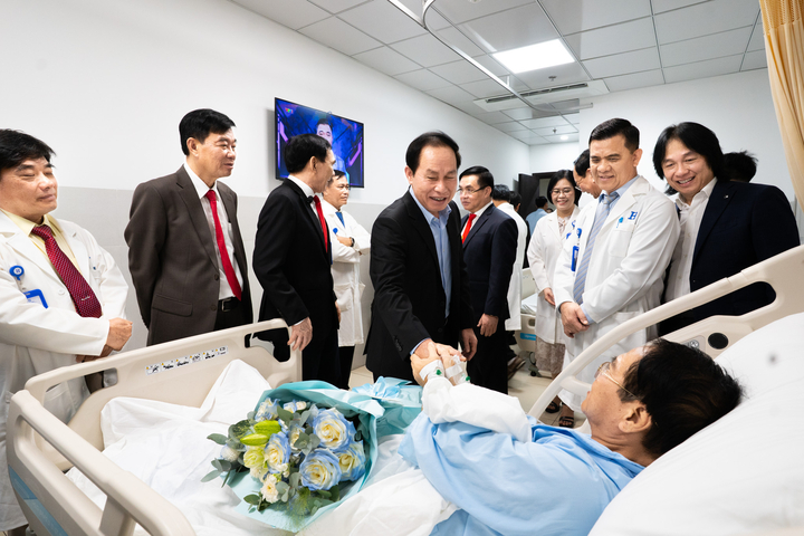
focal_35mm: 18
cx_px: 402
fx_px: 410
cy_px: 268
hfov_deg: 88.9
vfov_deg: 66.4
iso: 2500
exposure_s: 1/125
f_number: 5.6
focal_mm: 17
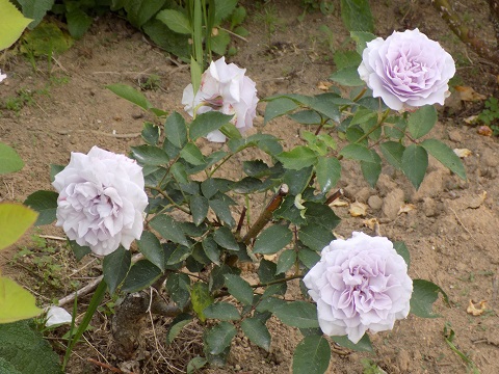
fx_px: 1903
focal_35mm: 132
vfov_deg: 11.2
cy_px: 187
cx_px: 250
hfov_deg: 14.9
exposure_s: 1/30
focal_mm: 23.4
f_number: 5
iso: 125
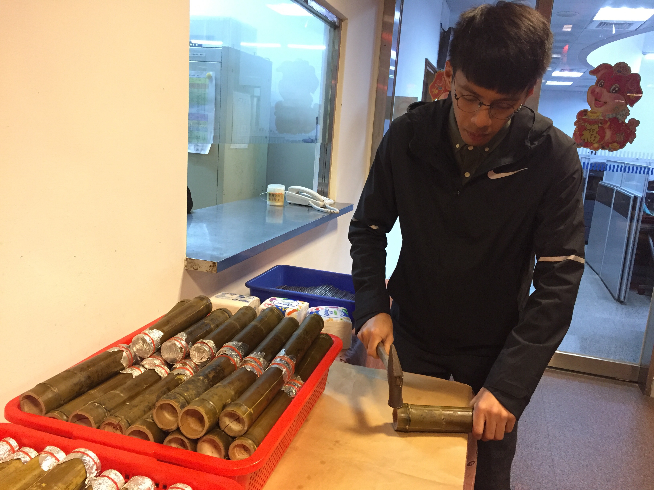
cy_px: 245
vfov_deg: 48.2
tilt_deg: -13.6
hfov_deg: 61.7
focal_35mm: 29
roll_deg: -5.4
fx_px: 548
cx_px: 327
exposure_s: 1/30
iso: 200
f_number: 2.2
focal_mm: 4.15
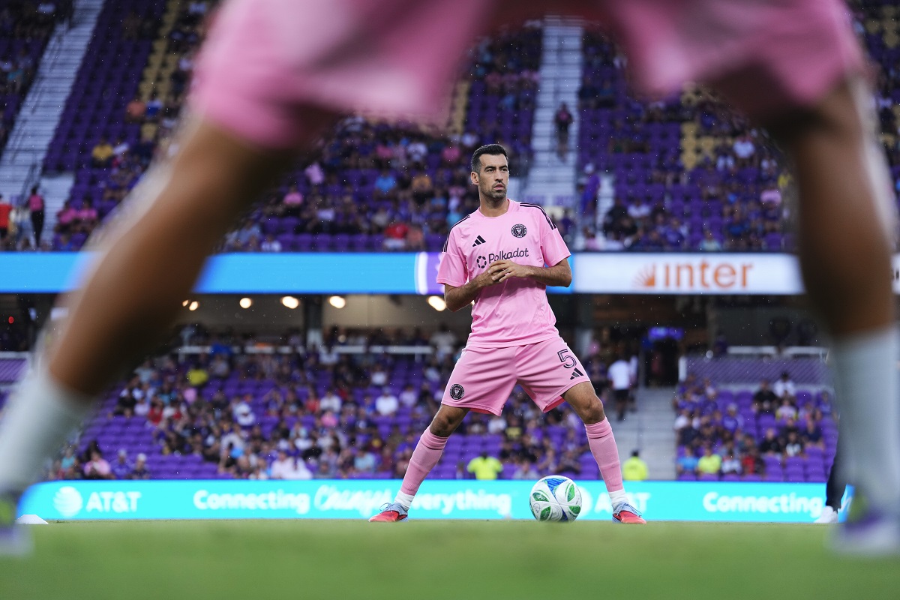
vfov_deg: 10.9
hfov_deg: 16.3
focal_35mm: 126
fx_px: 3150
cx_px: 450
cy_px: 300
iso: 1600
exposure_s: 1/1250
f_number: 2.8
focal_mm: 126
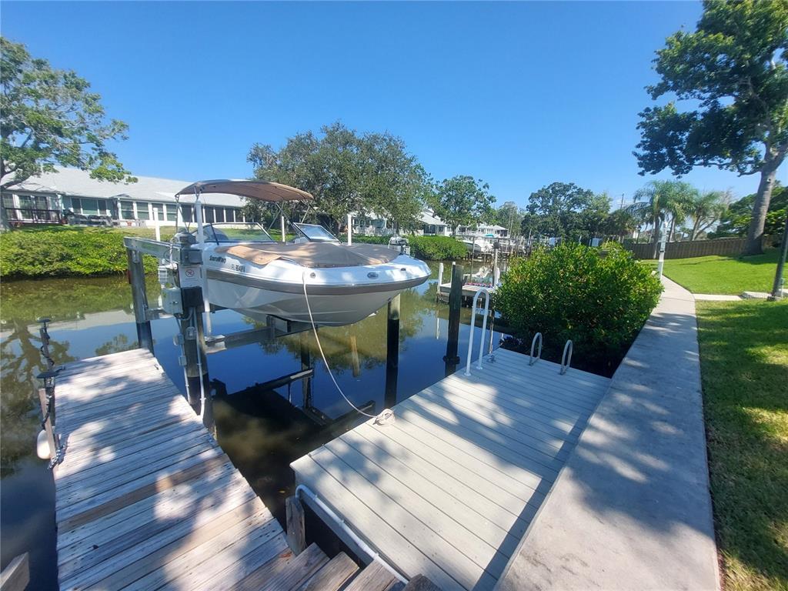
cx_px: 394
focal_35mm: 13
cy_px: 296
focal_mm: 1.74
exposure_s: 1/1051
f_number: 2.2
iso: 50
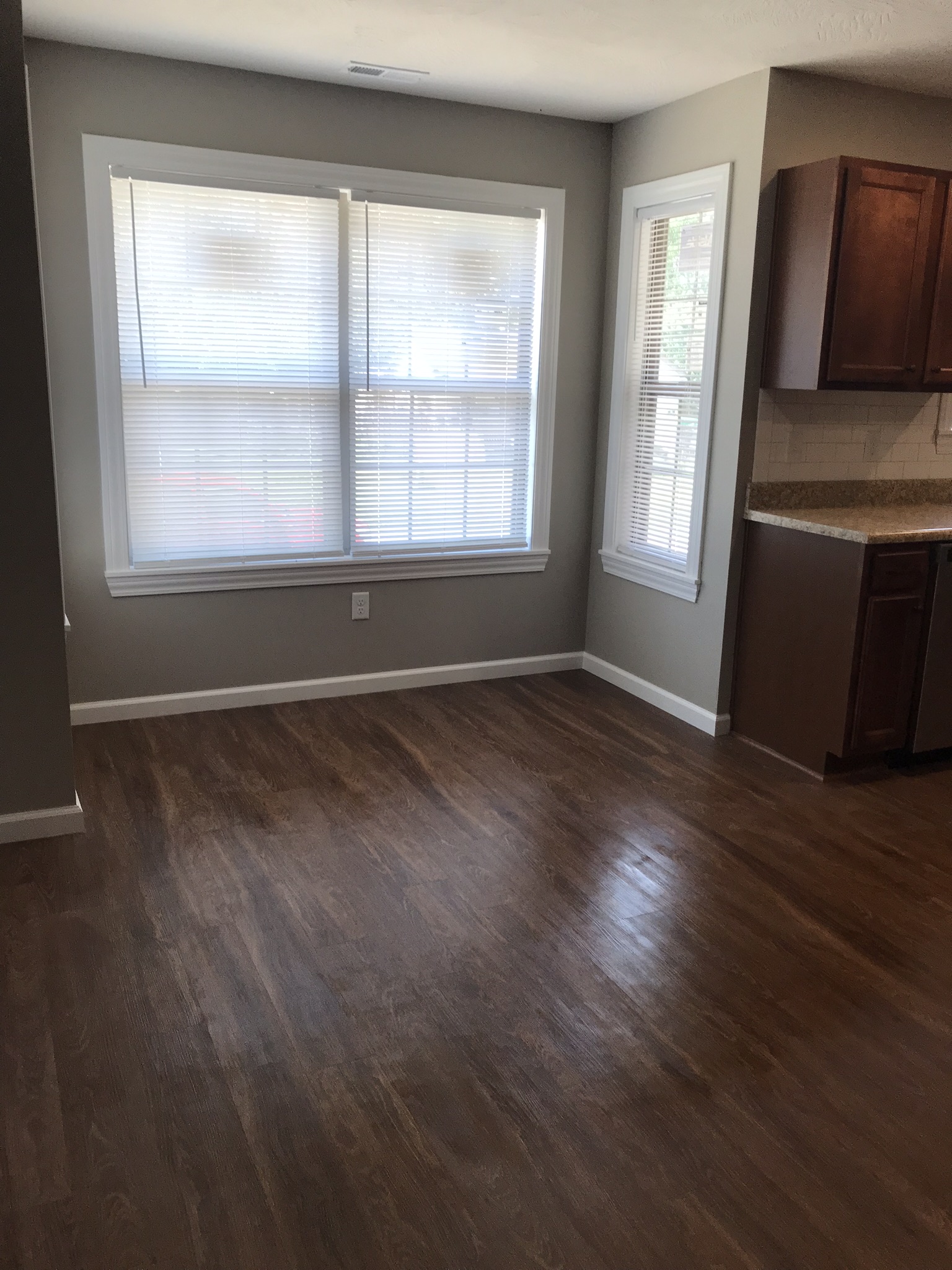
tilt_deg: -12.0
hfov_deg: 49.7
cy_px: 635
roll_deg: -0.8
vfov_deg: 63.4
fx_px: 1027
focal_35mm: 28
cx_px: 476
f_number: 1.8
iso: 40
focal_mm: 3.99
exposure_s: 1/120
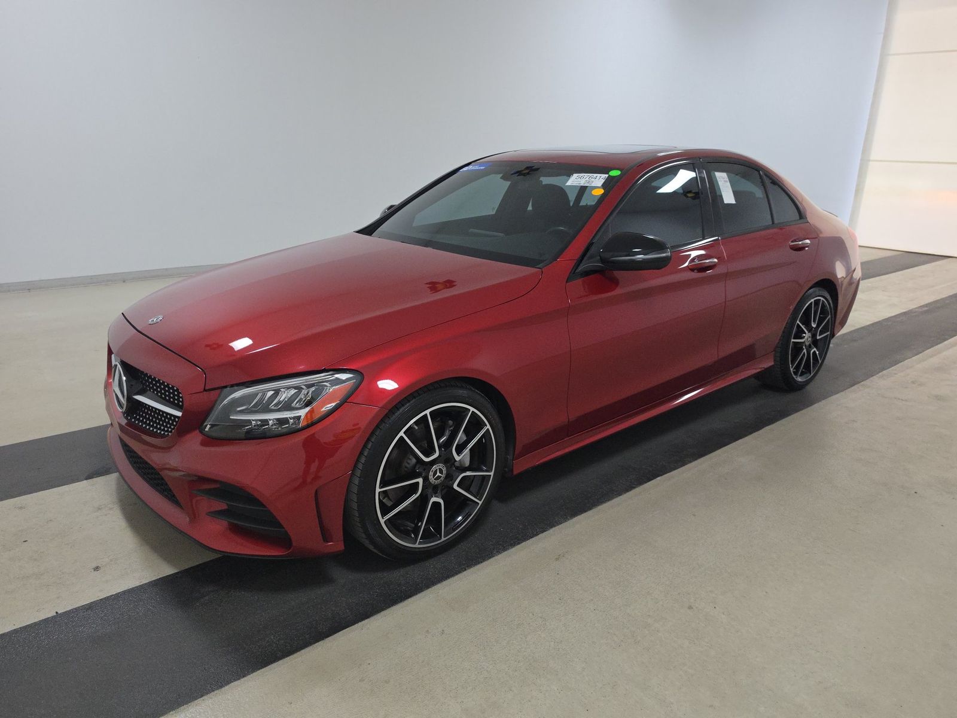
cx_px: 478
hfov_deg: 73.9
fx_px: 636
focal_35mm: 23
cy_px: 359
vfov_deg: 58.9
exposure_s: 1/100
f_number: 1.4
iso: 234
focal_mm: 6.5
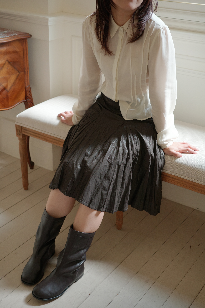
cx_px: 102
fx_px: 427
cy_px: 154
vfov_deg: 39.6
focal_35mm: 50
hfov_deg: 27.0
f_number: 2.8
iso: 320
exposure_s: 1/200
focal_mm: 26
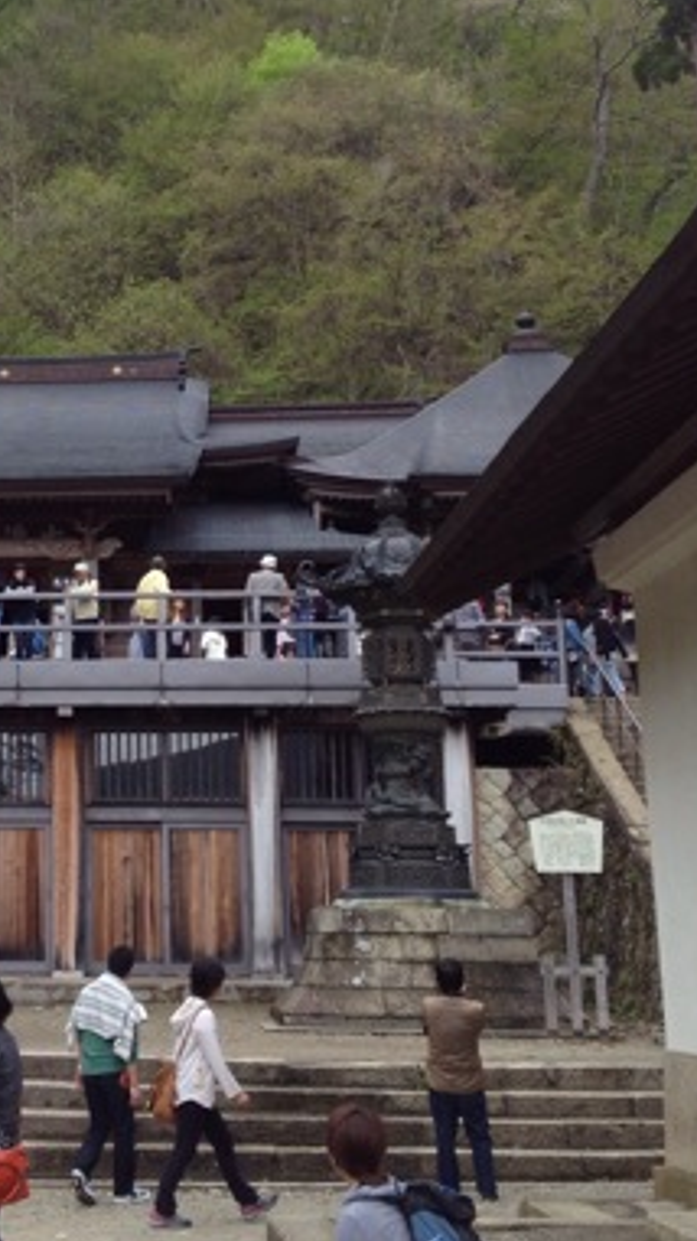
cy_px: 518
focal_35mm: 64
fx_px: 2105
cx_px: 3
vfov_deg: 32.8
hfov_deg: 18.3
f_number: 2.4
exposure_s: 1/150
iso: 64
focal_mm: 4.28
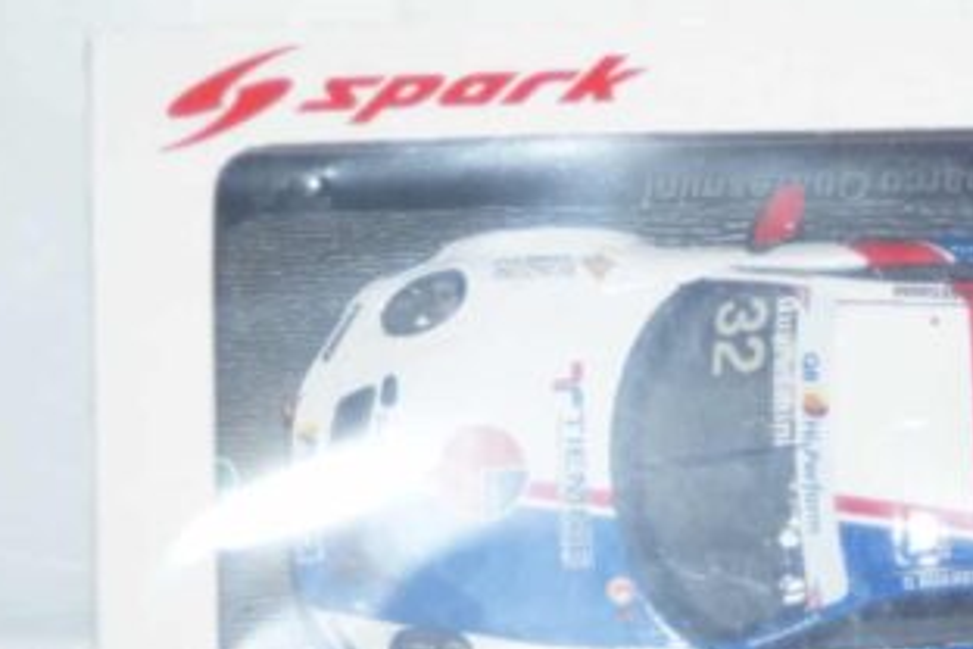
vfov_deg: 6.8
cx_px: 842
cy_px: 446
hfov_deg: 10.1
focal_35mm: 202
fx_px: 5459
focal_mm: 70
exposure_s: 1/80
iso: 500
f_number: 5.6
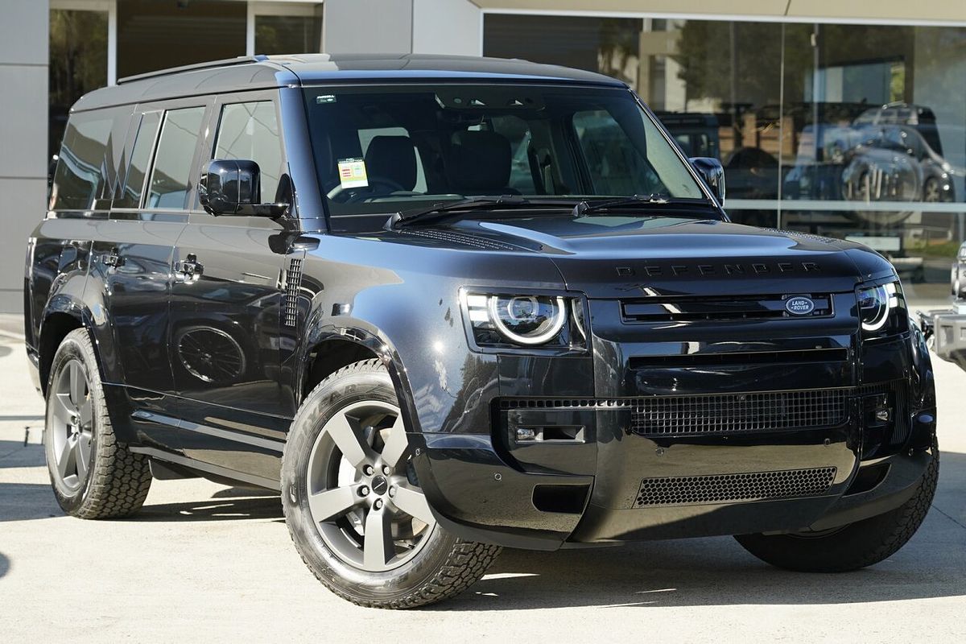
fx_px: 2388
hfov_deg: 22.9
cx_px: 483
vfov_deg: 15.4
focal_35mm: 89
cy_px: 322
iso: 1000
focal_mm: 89
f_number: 5.6
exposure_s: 1/640
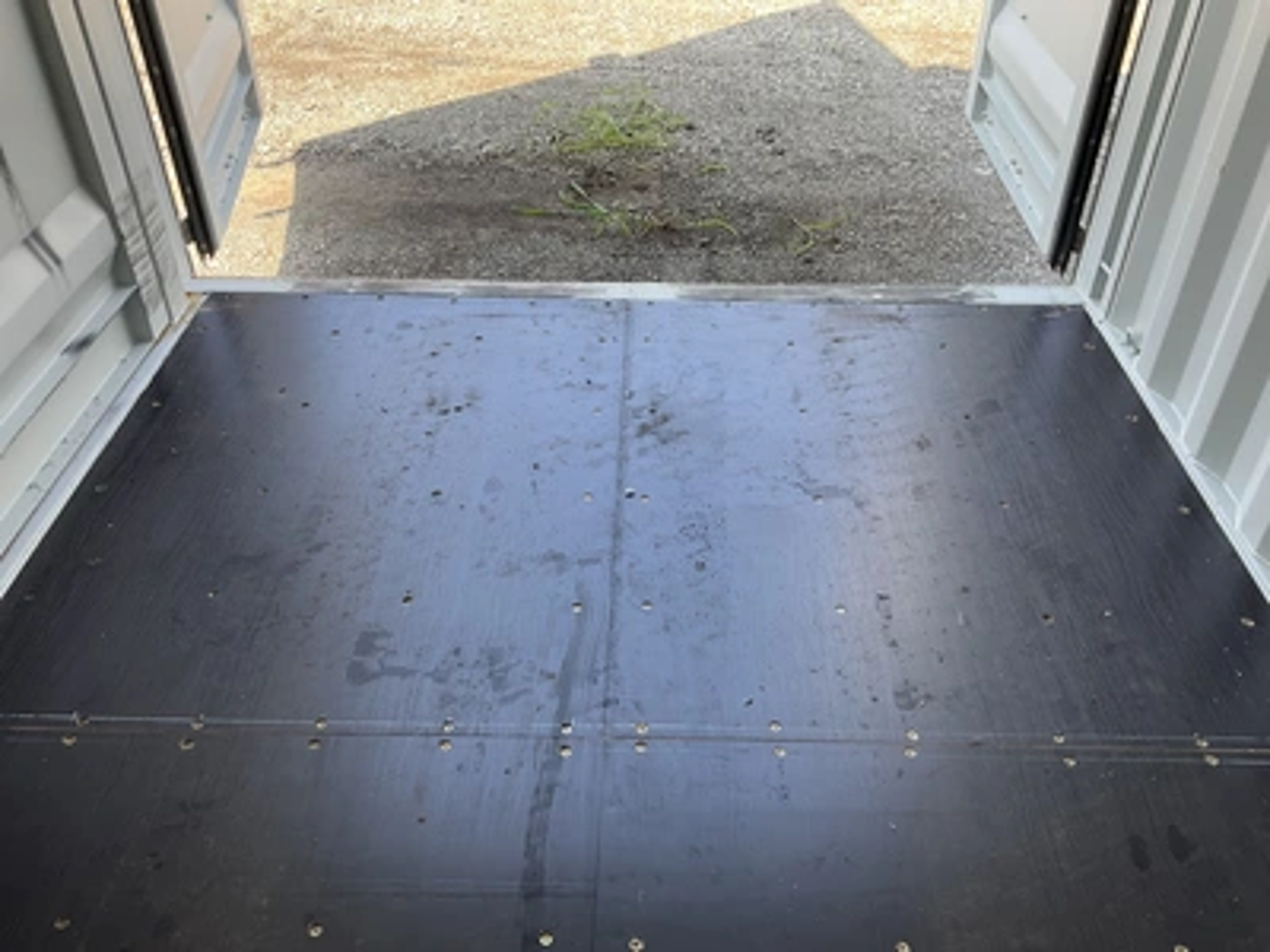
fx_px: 1064
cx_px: 635
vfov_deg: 48.2
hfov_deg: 61.7
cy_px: 476
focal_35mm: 29
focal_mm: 3
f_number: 1.8
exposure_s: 1/125
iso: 16
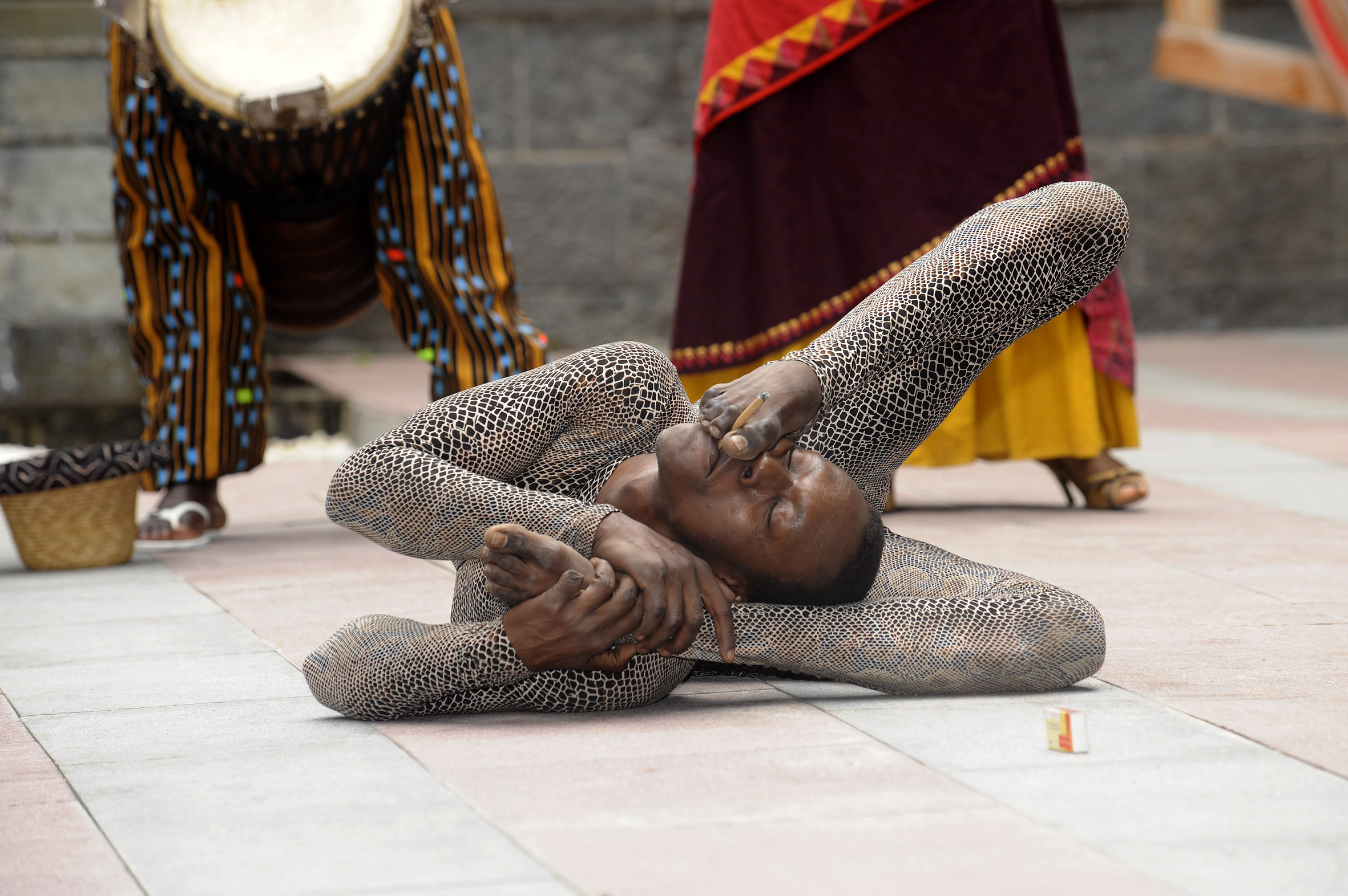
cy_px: 448
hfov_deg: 10.3
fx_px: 7484
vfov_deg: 6.9
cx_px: 674
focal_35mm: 200
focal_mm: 200
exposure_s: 1/250
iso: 500
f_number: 8
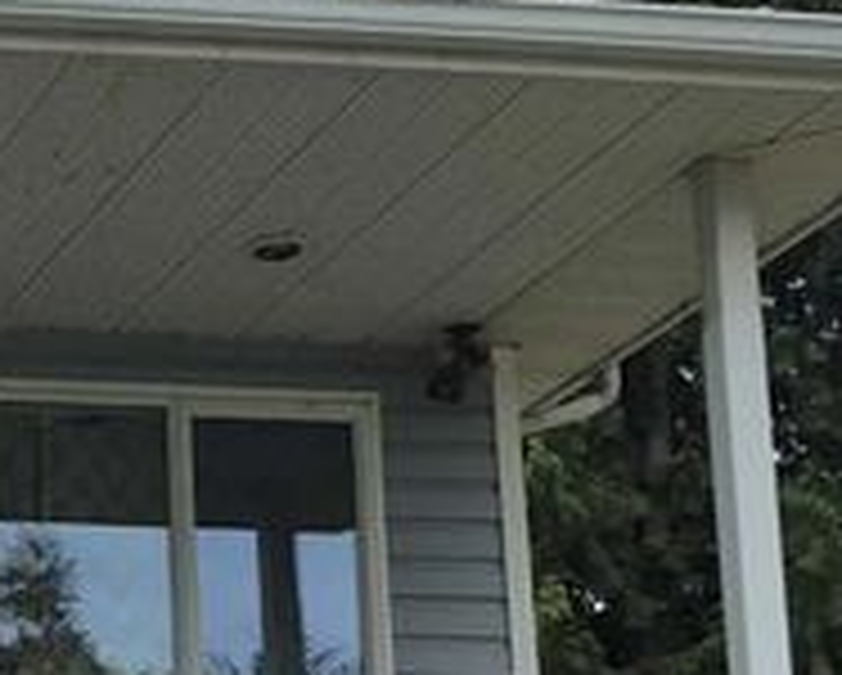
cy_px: 945
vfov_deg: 12.1
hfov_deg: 13.9
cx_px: -666
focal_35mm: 123
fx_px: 3068
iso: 80
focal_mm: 5.4
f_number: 1.8
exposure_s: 1/6976
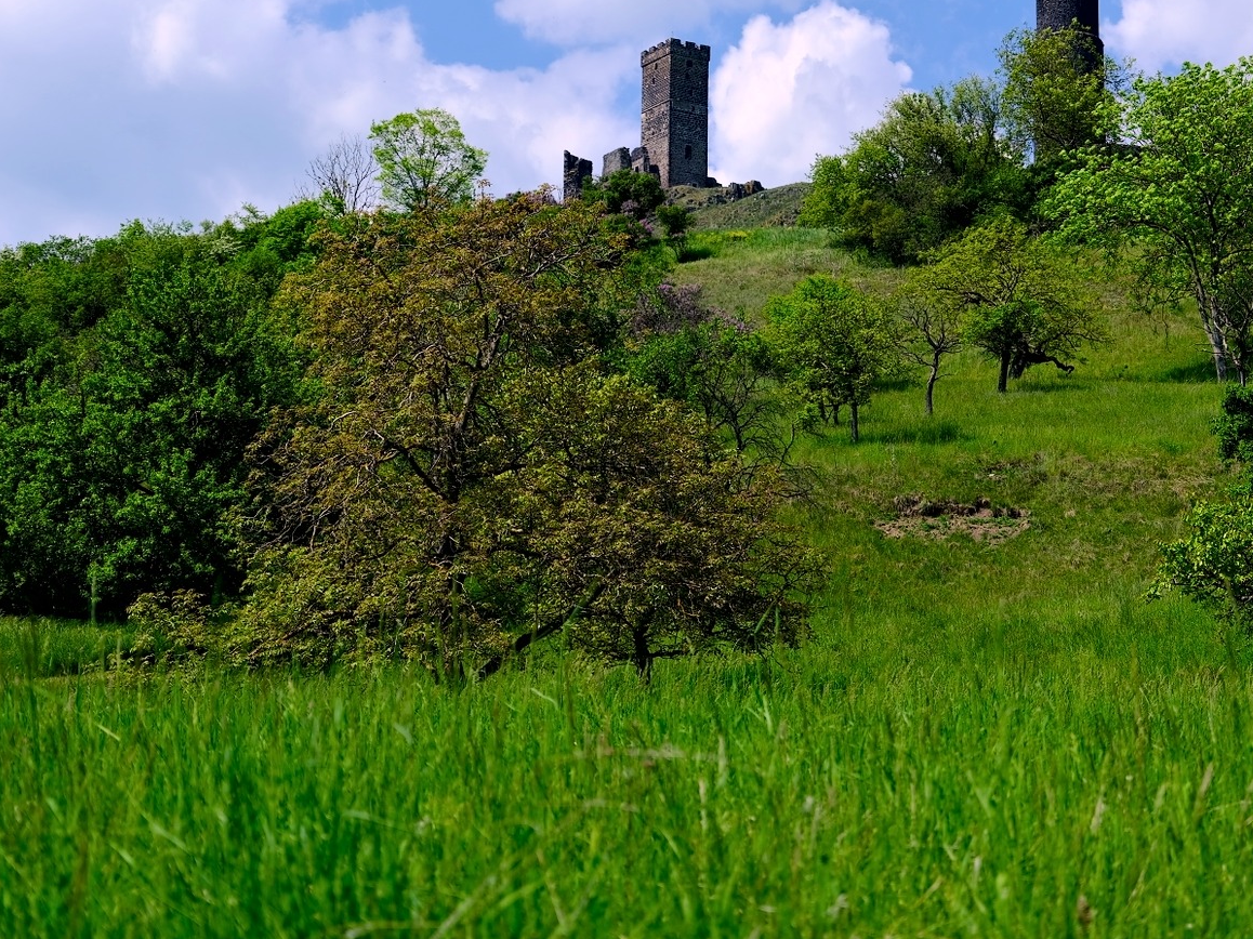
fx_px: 3438
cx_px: 734
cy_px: 247
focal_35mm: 95
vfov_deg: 15.5
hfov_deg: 20.6
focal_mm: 70
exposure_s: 1/640
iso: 125
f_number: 5.6
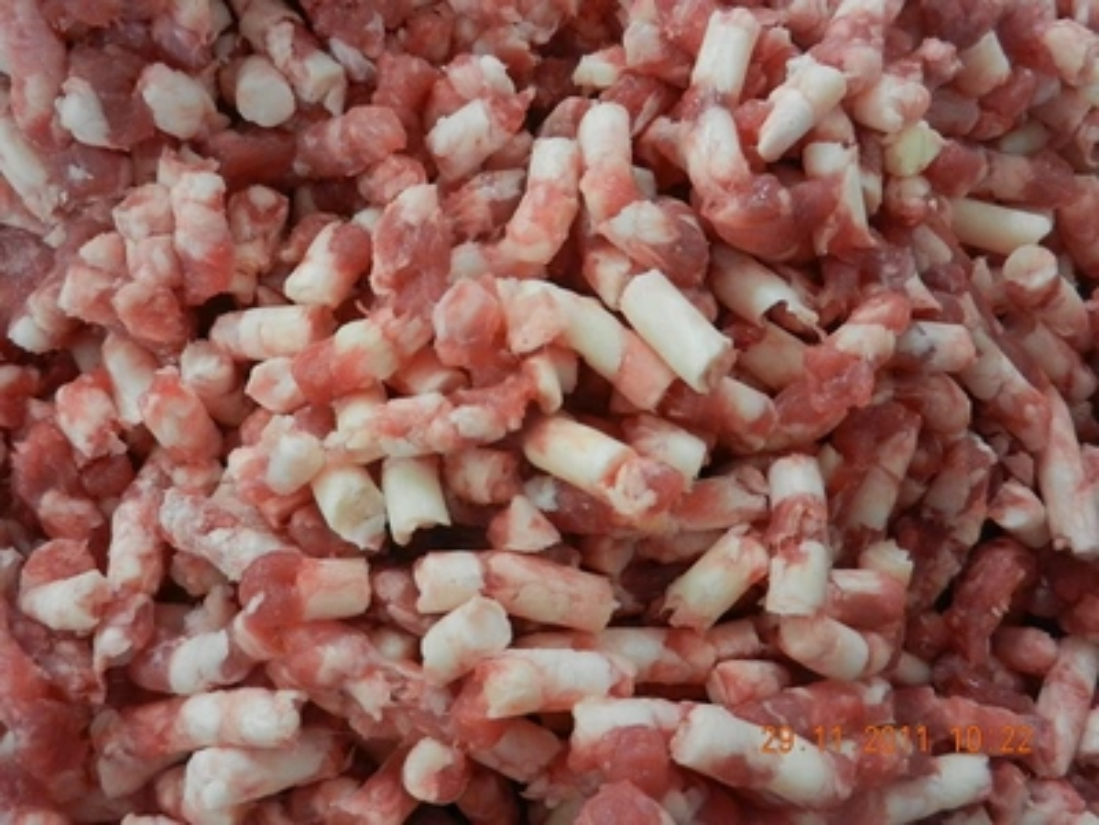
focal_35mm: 29
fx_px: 921
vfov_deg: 48.2
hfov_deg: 61.7
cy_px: 412
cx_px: 550
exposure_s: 1/4
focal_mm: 5.1
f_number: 3.6
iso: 200
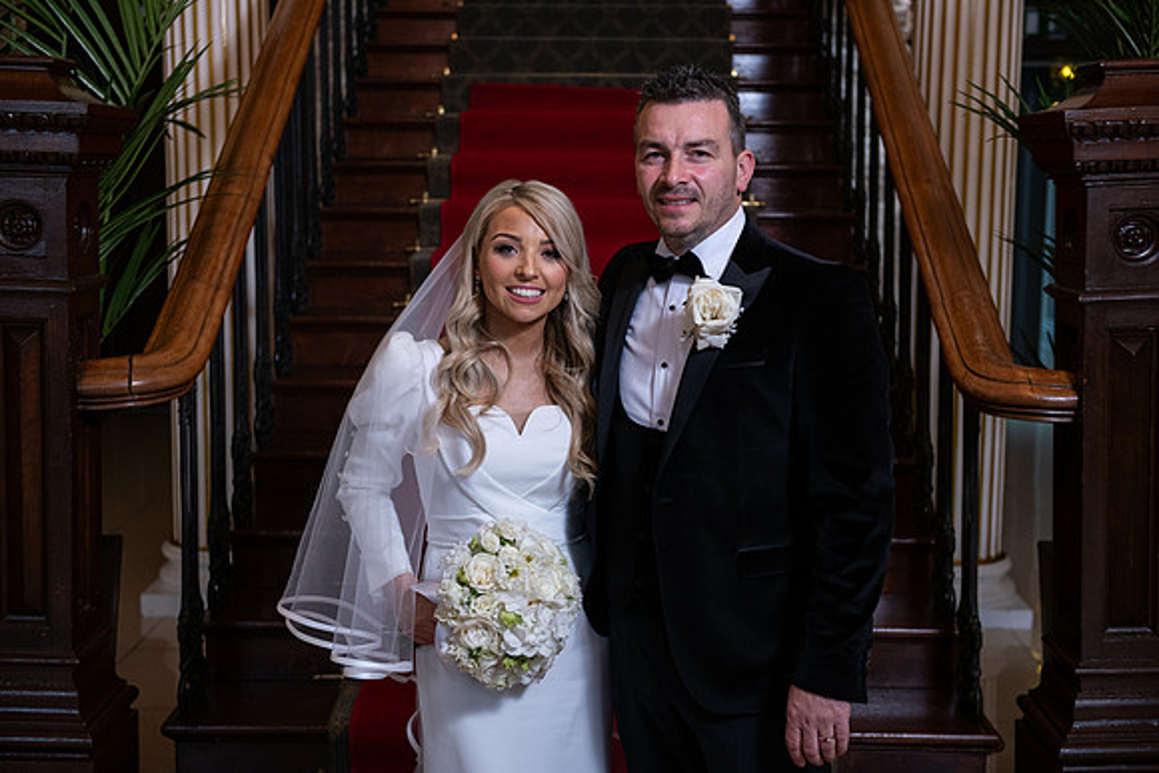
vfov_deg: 27.0
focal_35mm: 50
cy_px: 386
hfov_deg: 39.6
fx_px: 1610
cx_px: 580
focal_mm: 50
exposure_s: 1/160
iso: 500
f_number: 3.5
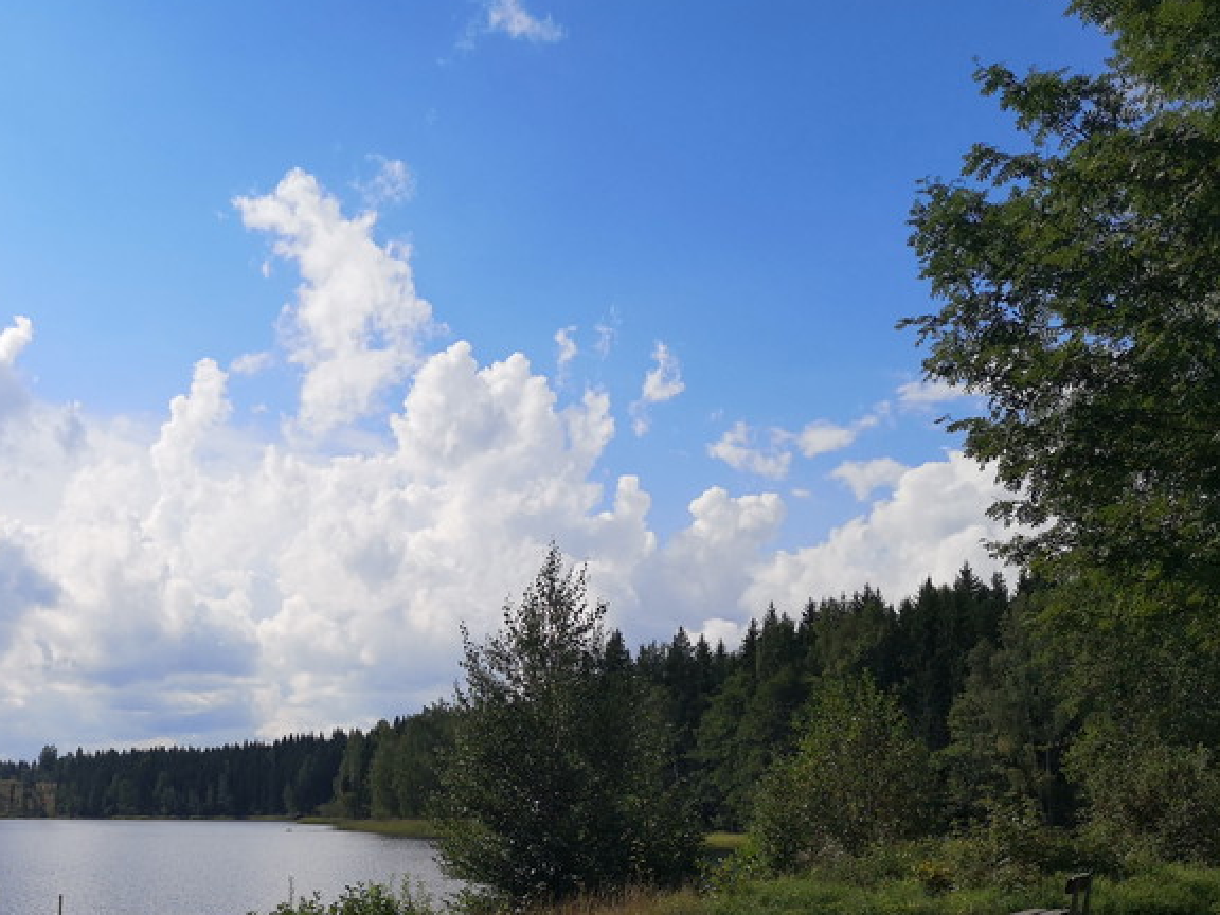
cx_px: 212
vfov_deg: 31.5
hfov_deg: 40.1
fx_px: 1586
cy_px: 701
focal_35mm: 45
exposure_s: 1/5348
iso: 50
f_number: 1.8
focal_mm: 3.95
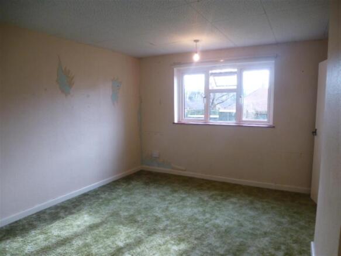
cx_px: 170
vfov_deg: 56.8
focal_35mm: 24
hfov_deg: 71.6
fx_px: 236
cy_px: 128
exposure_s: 1/60
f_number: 3.3
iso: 200
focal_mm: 4.3
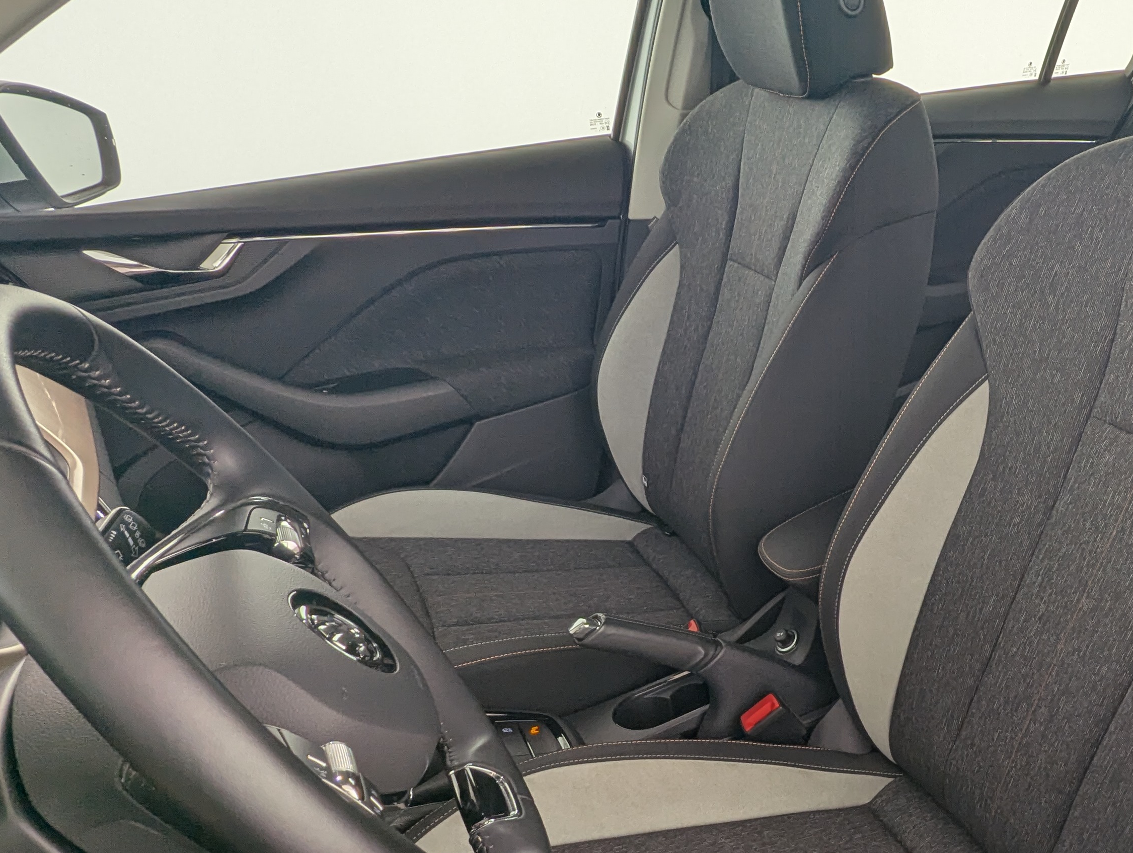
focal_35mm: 29
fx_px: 951
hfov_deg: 57.1
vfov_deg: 47.2
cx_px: 904
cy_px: 600
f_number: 2.2
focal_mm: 2.35
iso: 37
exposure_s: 1/61.6
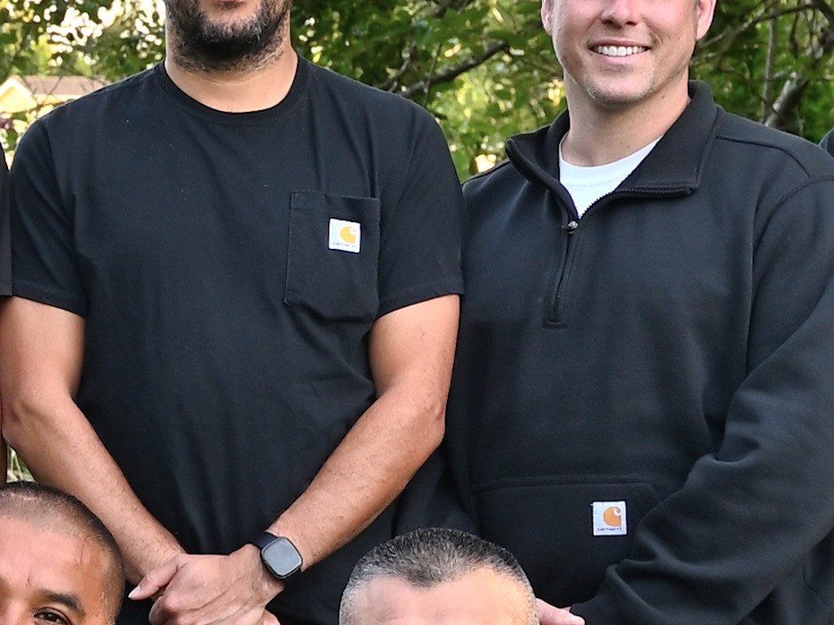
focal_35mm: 206
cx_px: -767
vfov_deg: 7.2
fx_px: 4962
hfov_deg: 9.1
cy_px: 452
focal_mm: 33
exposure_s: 1/100
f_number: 5.6
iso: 100
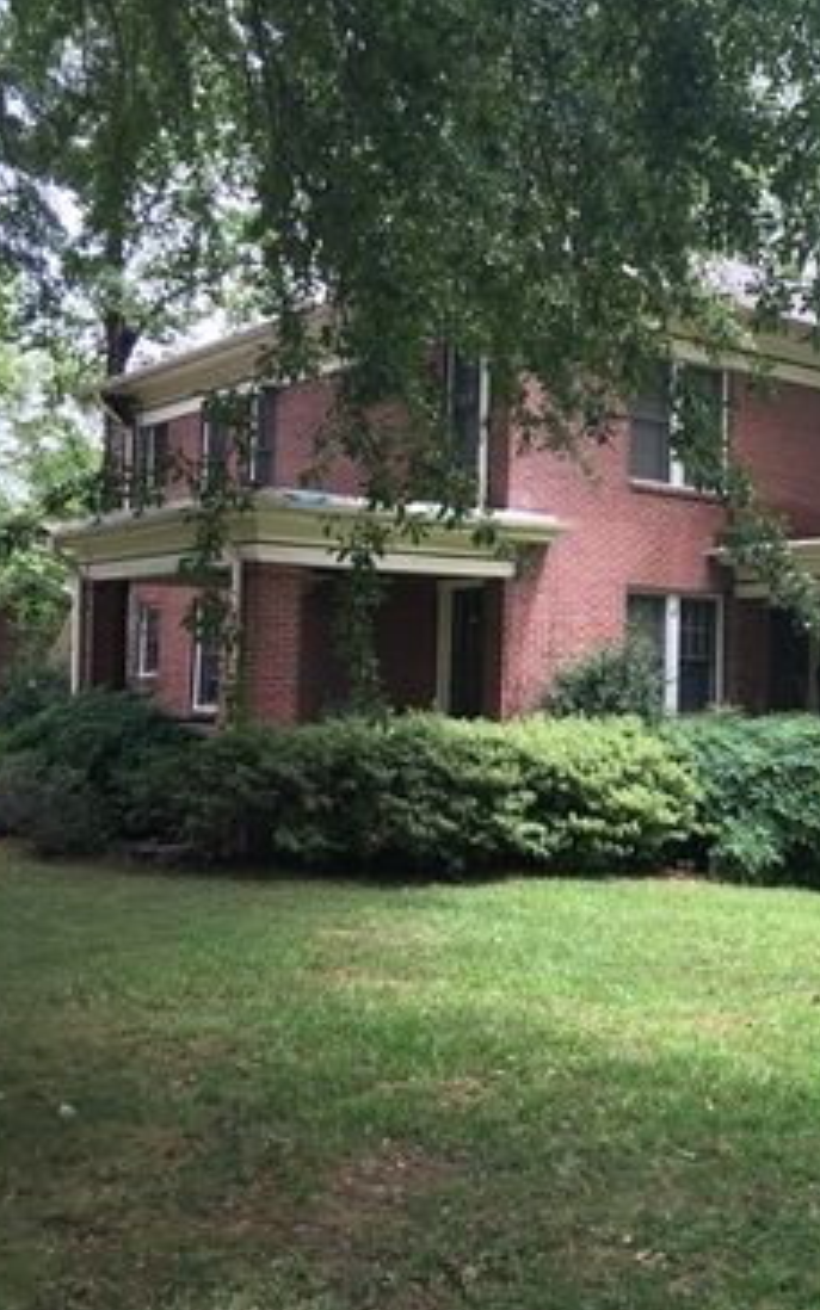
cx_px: 616
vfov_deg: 47.2
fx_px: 1501
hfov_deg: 30.1
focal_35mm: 42
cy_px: 664
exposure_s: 1/120
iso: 25
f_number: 2.2
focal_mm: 4.15
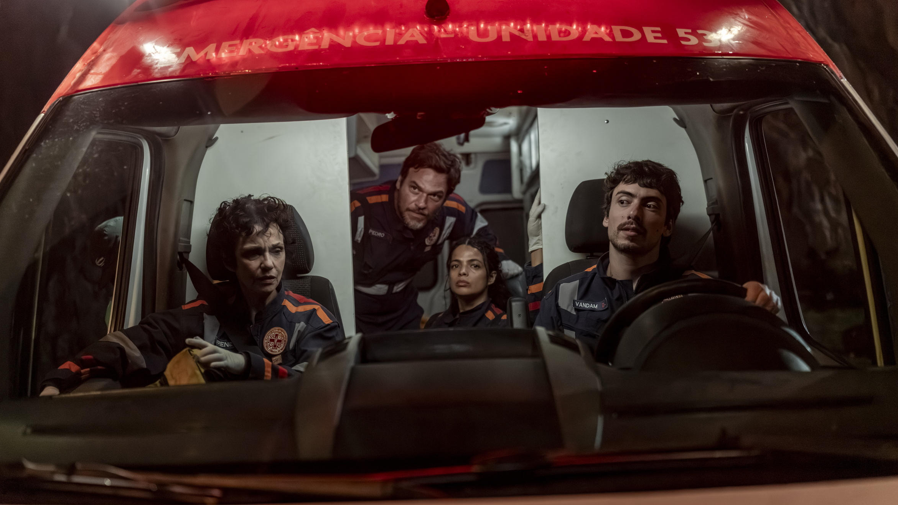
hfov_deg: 54.0
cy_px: 286
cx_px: 450
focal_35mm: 37
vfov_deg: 32.0
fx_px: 881
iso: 8000
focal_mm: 35
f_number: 2
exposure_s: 1/250
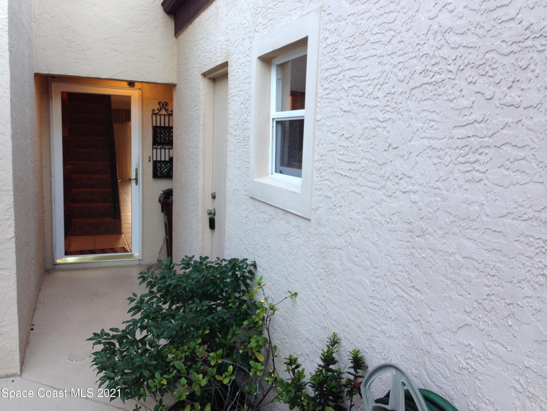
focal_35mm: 33
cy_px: 206
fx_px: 521
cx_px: 274
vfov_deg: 42.9
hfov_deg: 55.4
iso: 50
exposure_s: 1/30
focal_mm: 4.12
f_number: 2.4
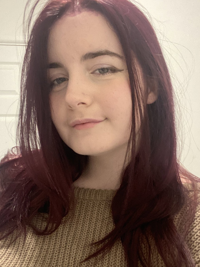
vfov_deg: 47.5
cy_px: 165
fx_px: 300
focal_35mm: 39
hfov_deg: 36.8
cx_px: 106
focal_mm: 2.71
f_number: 2.2
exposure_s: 1/25
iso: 320
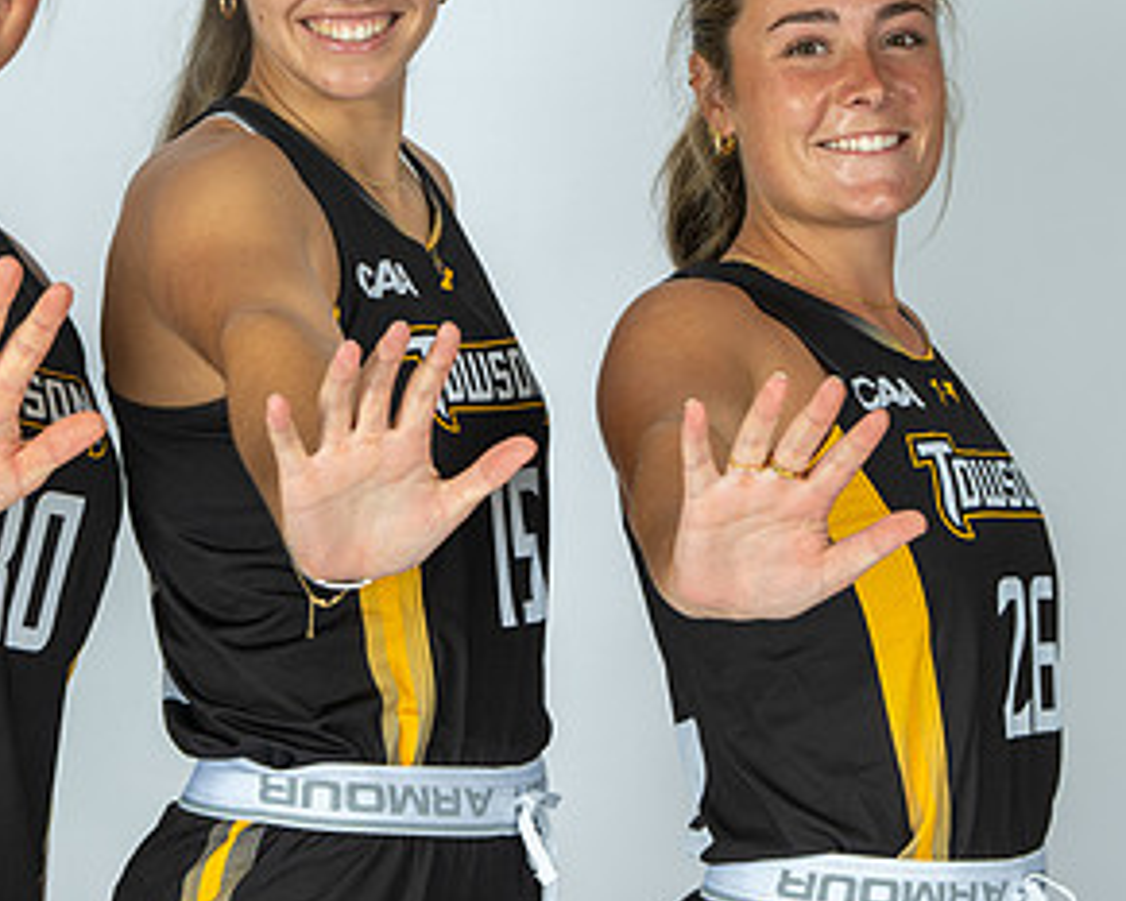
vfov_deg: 9.1
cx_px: 656
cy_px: 280
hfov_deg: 11.3
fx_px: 5667
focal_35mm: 170
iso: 160
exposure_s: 1/200
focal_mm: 70
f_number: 10
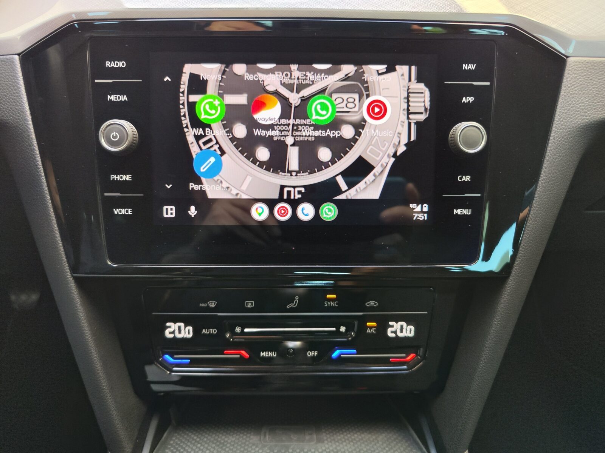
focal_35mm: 23
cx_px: 302
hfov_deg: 73.9
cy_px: 226
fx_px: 402
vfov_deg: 58.9
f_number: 1.69
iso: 339
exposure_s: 1/75.6
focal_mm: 7.01
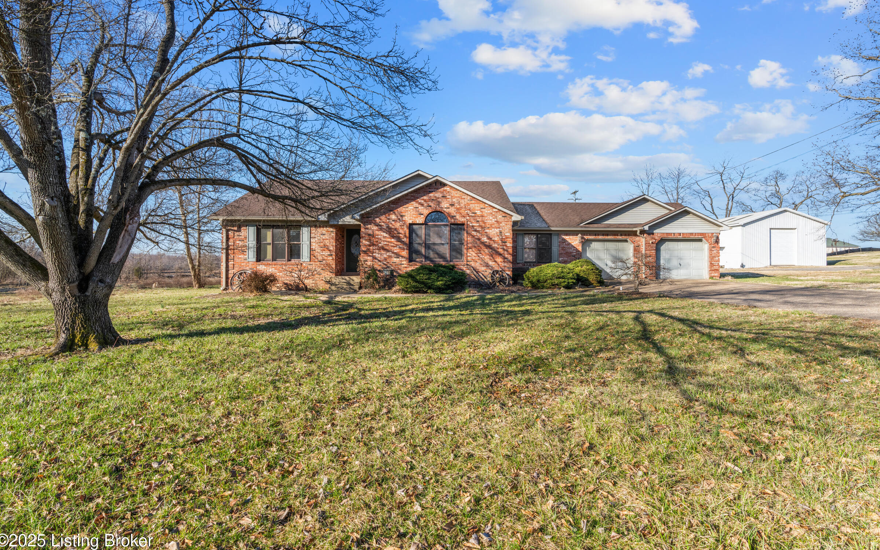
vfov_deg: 68.0
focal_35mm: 17
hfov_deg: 94.3
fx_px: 408
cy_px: 262
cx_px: 452
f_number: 9
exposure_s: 1/640
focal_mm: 16
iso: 400
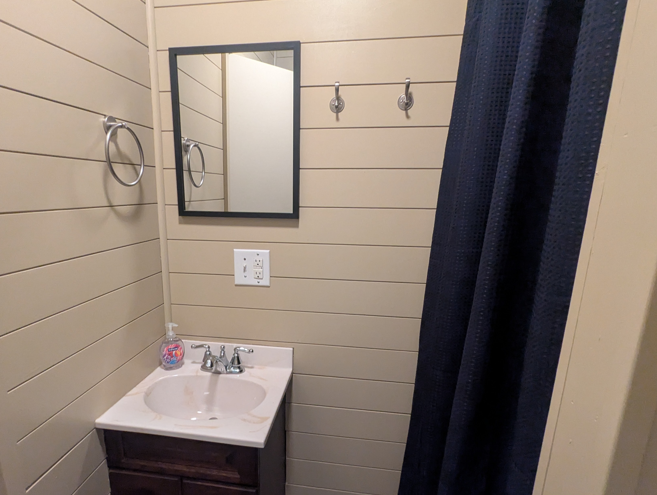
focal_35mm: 20
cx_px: 296
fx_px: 380
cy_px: 285
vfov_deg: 65.7
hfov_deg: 81.4
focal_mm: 2.35
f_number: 2.2
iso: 795
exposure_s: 1/24
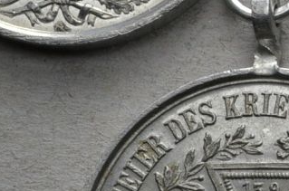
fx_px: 1930
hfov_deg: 8.2
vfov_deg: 5.7
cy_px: 44
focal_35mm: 241
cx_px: 574
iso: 400
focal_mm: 32
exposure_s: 1/250
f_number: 14
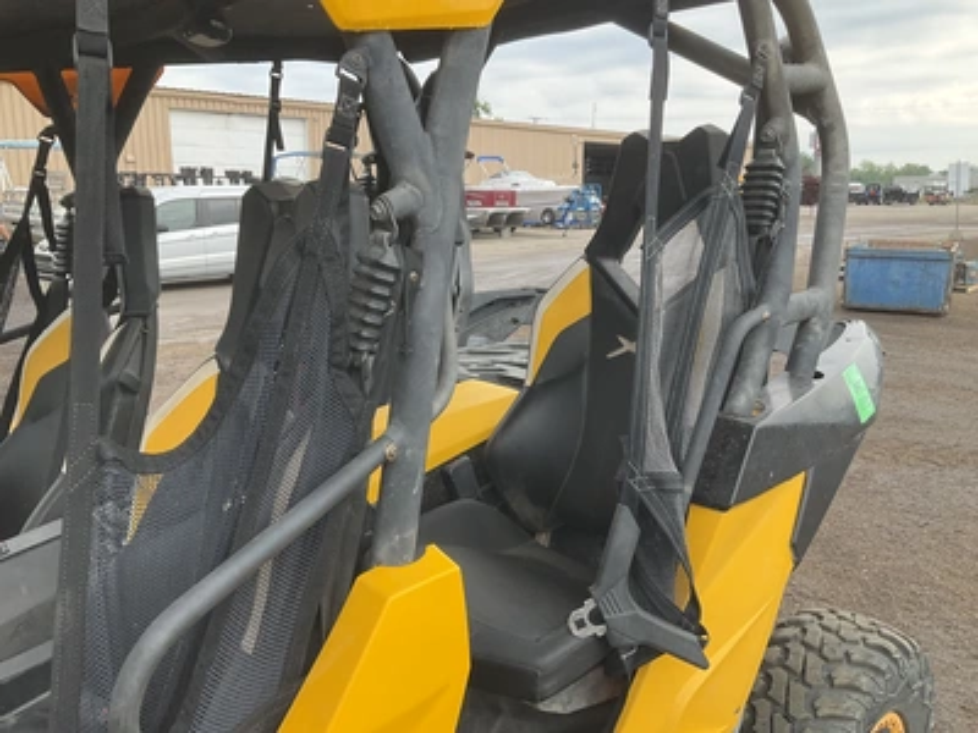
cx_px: 489
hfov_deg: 61.7
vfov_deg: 48.2
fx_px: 819
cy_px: 366
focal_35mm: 29
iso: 25
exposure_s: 1/370
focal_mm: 3
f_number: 1.8
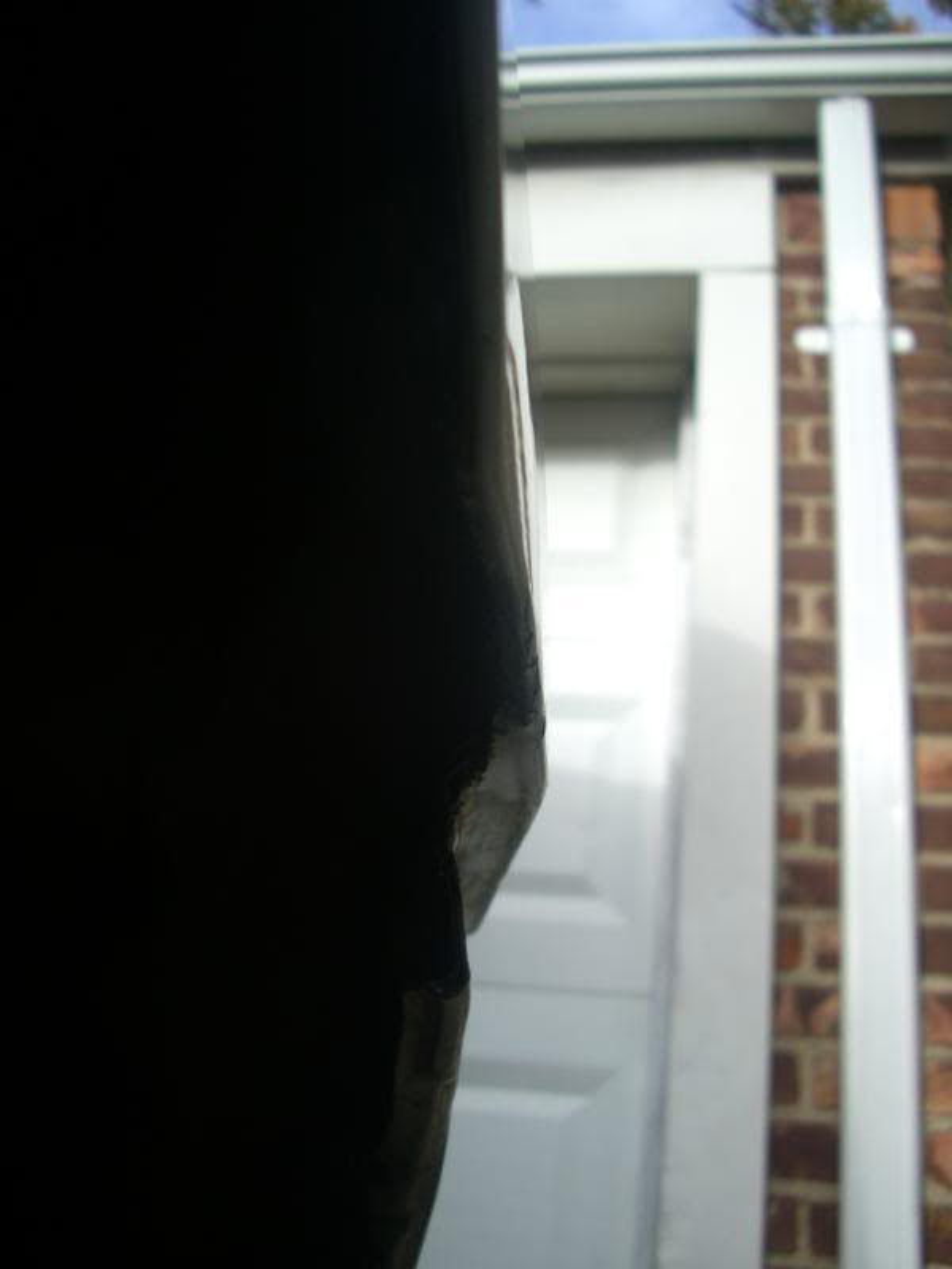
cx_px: 476
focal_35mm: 38
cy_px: 634
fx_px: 1393
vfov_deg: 49.0
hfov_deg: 37.7
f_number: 2.8
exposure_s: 1/320
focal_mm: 7.9
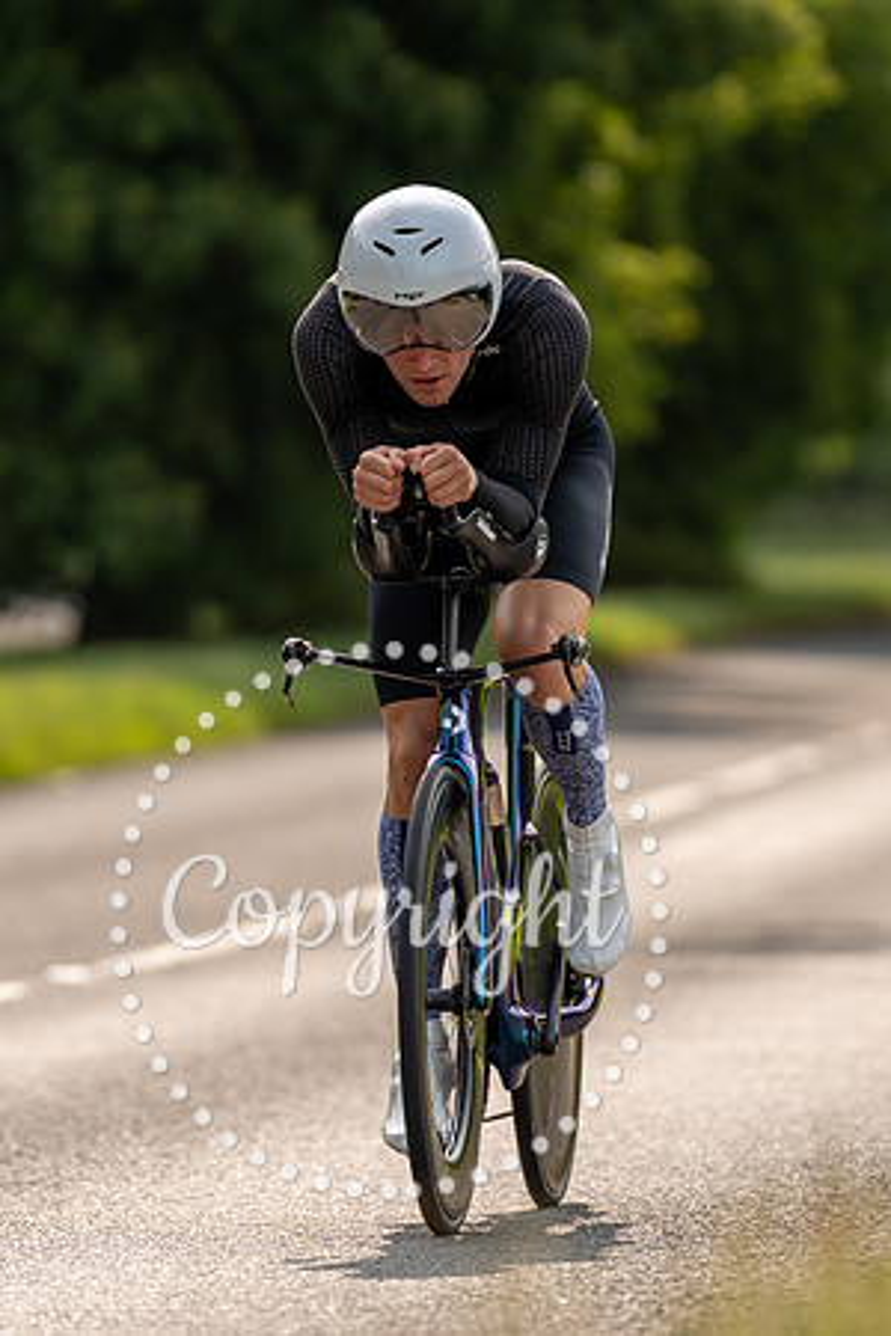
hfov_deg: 3.3
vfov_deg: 5.0
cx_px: 338
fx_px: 15427
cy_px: 633
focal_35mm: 416
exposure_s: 1/1000
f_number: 3.2
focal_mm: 200
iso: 100
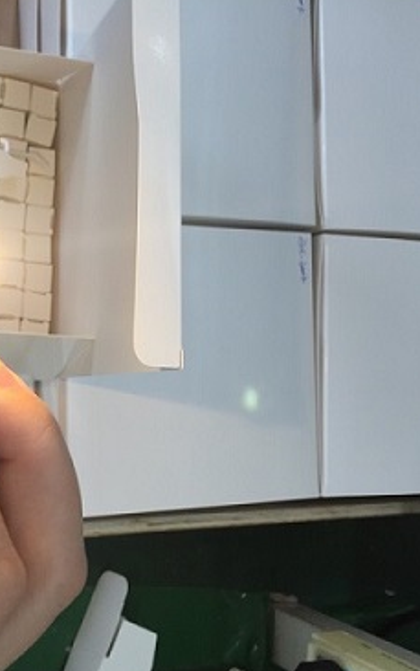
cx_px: 110
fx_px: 769
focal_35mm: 42
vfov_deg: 47.2
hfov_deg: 30.1
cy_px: 335
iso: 50
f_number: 2.2
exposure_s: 1/100
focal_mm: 4.15
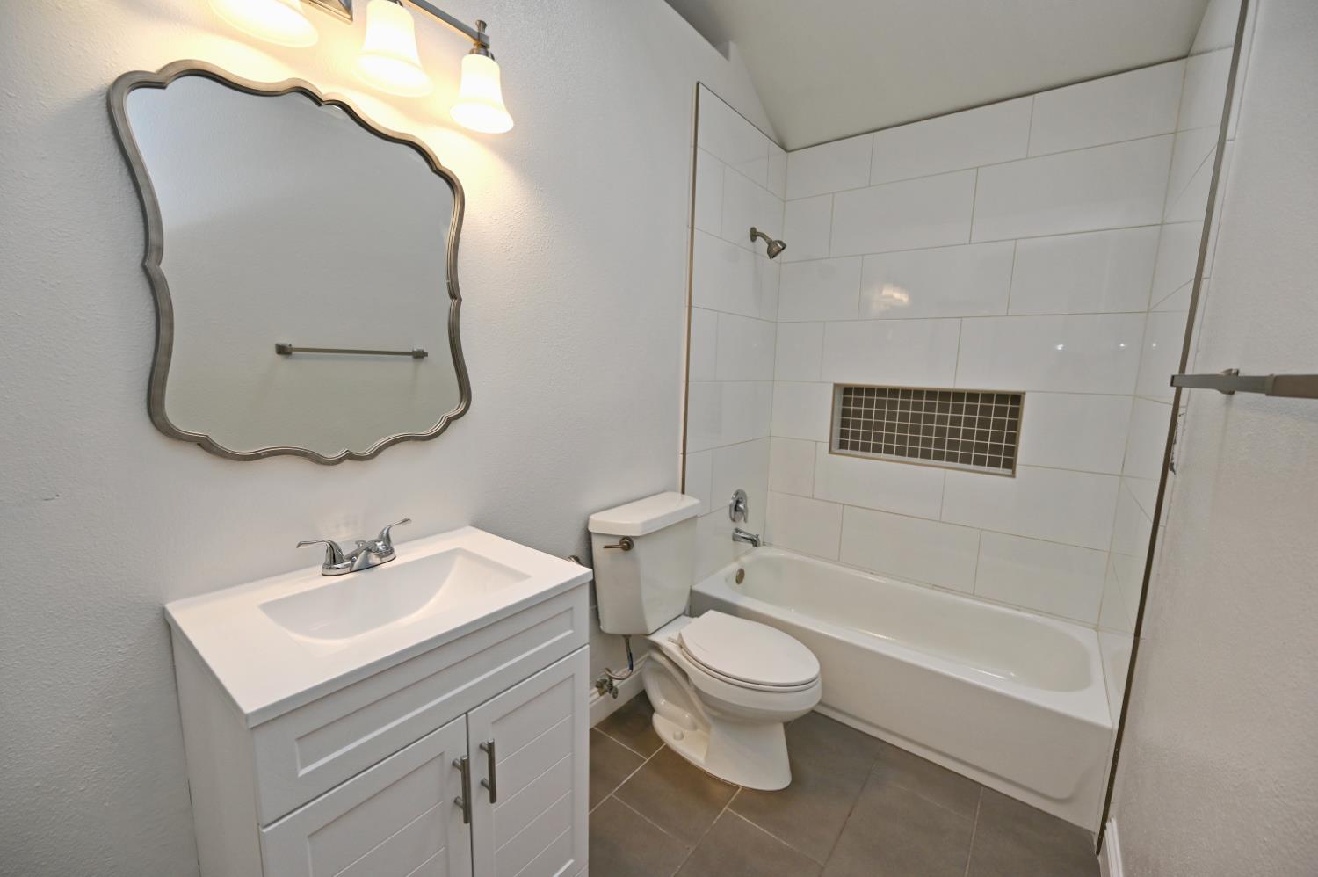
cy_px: 438
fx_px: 512
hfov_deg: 104.3
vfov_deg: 81.1
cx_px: 659
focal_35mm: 14
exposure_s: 1/100
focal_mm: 14
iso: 200
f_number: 5.6
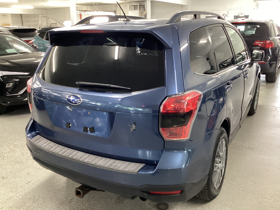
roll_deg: +1.3
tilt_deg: -18.6
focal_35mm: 31
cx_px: 140
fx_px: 251
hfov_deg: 58.4
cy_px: 105
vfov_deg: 45.4
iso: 320
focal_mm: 3.3
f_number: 2.4
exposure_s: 1/40
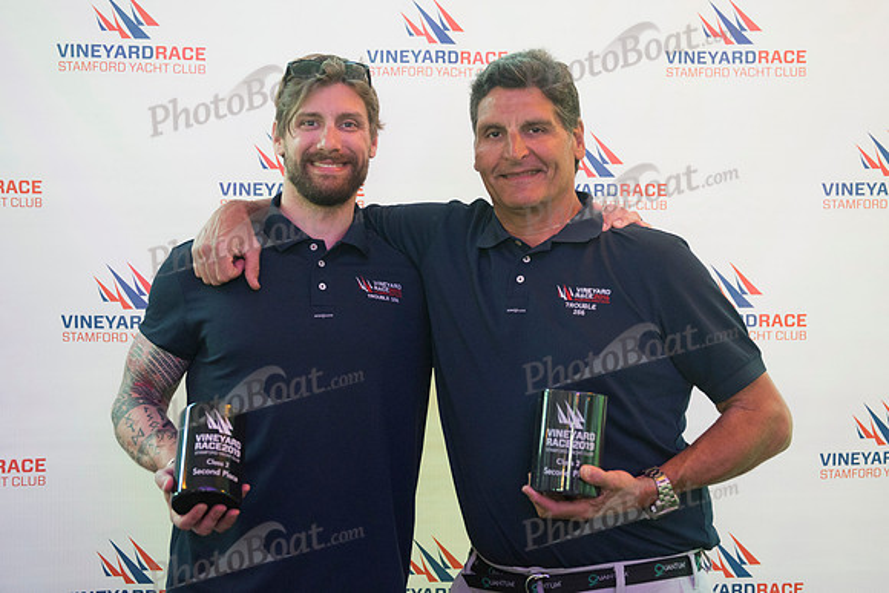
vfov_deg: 22.4
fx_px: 1494
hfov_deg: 33.1
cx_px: 459
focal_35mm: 60
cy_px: 266
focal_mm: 48
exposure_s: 1/80
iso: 800
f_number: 2.8
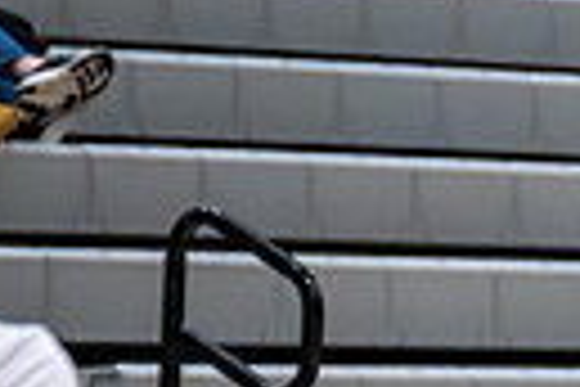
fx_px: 8909
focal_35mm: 553
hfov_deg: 3.7
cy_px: 615
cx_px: 1048
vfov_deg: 2.5
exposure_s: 1/1000
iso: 6400
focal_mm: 70
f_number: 2.8
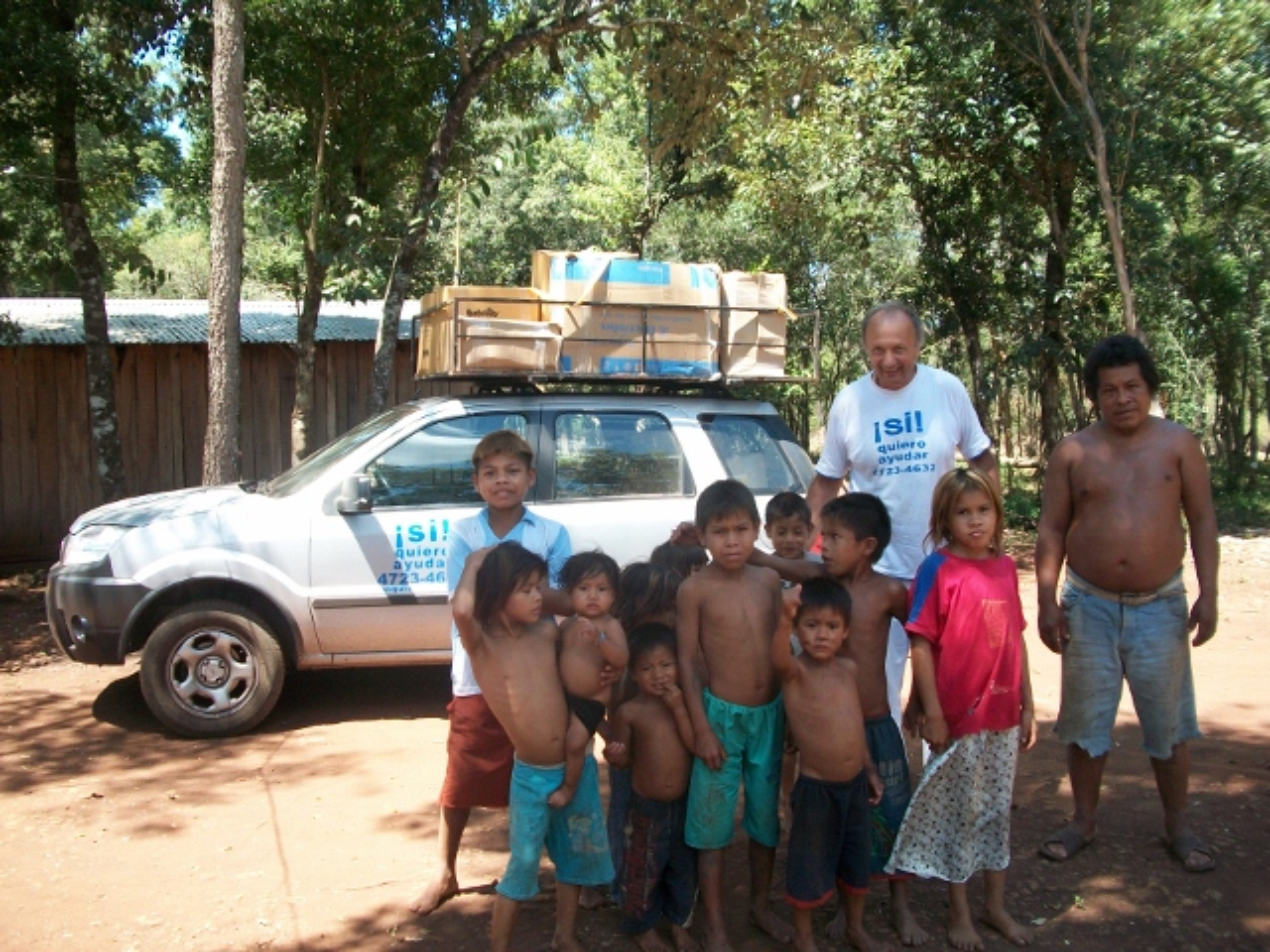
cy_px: 476
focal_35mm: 32
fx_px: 1174
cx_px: 635
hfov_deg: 56.8
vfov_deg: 44.2
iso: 80
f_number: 2.9
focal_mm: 5.7
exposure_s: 1/250
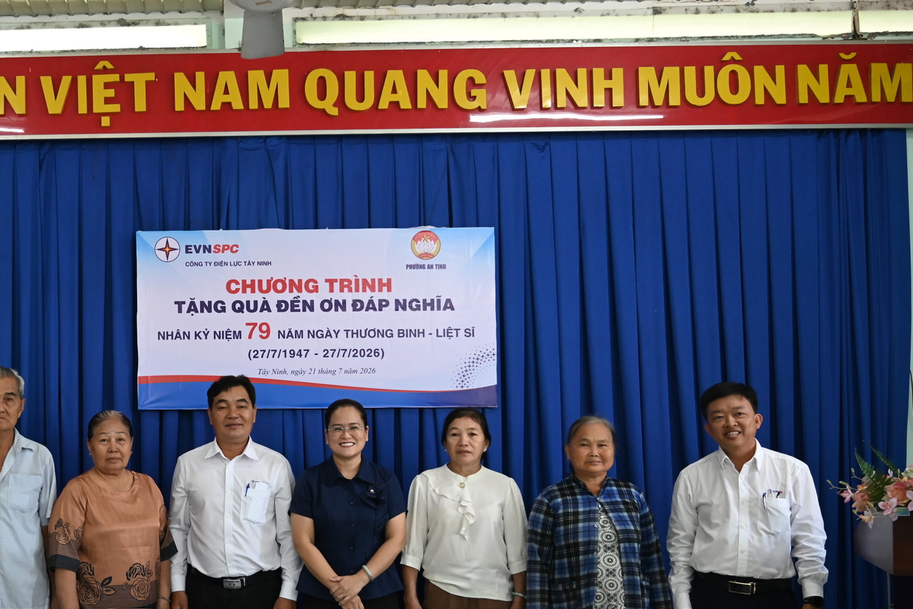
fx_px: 1111
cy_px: 413
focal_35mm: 44
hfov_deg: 42.8
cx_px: 194
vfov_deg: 30.4
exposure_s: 1/200
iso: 2000
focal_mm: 27.5
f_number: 4
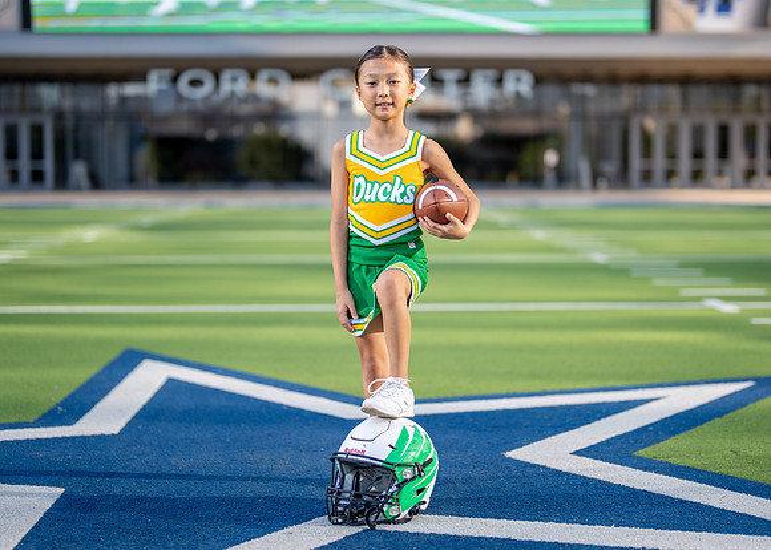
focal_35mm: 65
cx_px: 410
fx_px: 1426
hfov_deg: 30.2
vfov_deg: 21.8
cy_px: 270
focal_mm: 50
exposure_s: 1/3200
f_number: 1.2
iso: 100
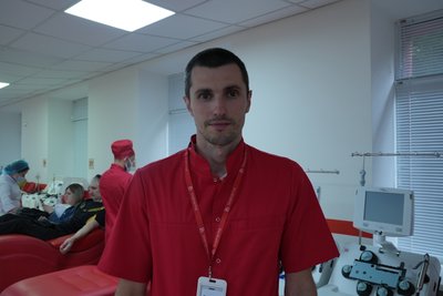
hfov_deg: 63.6
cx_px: 222
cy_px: 148
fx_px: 357
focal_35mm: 29
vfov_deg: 45.0
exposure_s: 1/50
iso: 800
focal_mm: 29
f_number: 7.1
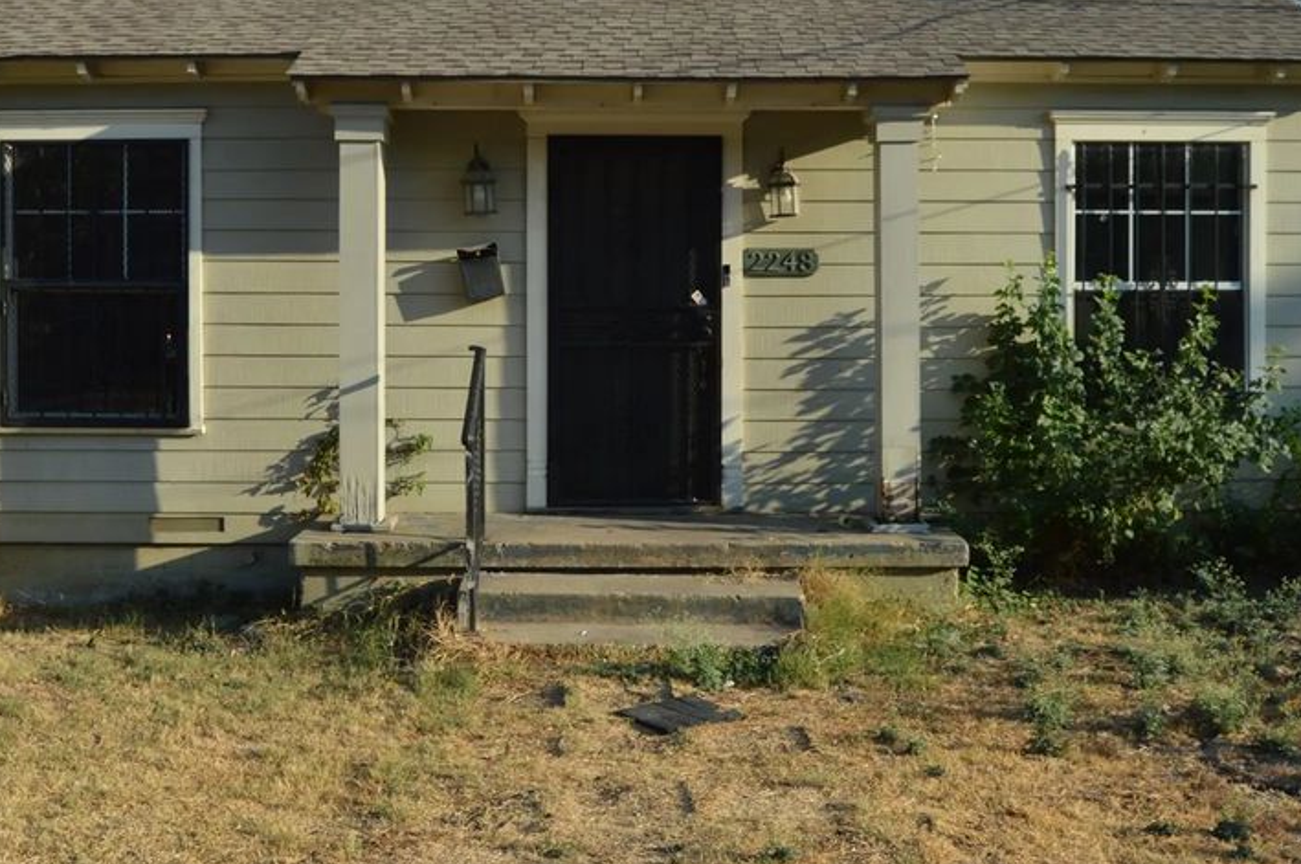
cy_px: 285
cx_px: 604
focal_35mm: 39
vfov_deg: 33.8
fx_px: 1408
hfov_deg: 49.6
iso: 100
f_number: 8
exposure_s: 1/200
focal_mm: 18
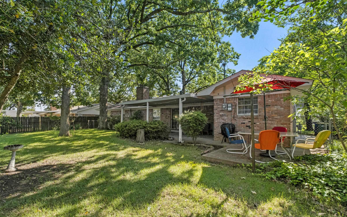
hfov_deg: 97.8
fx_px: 151
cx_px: 180
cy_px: 115
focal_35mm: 16
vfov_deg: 71.2
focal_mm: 10
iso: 400
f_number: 7.1
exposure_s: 1/160
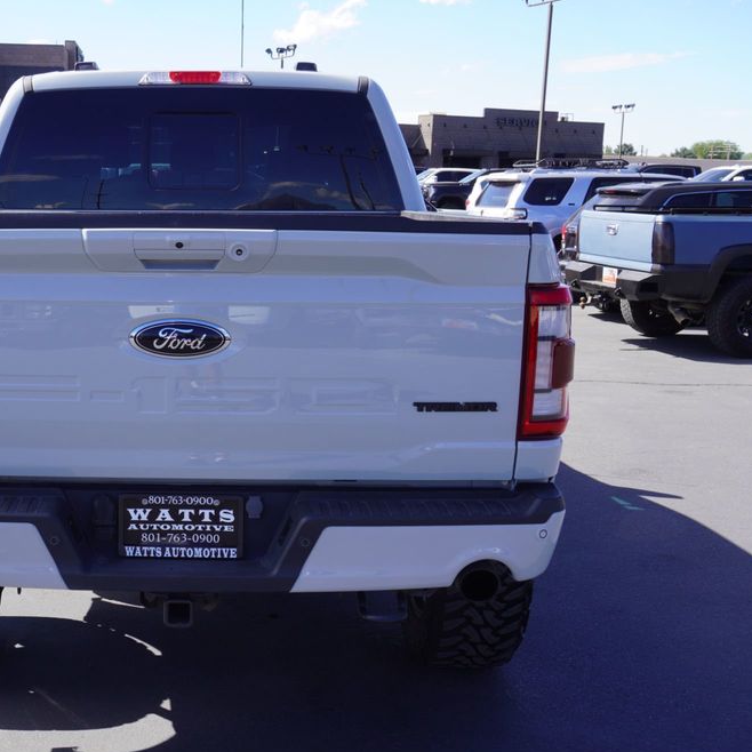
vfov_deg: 37.0
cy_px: 390
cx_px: 182
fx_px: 1122
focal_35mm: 46
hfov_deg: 36.1
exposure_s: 1/125
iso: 100
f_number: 8
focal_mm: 23
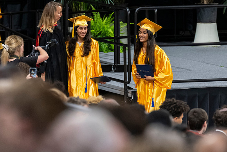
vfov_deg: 3.4
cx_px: 145
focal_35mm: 404
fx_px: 2552
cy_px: 76
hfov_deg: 5.1
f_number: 4
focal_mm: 200
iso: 2000
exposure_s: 1/200
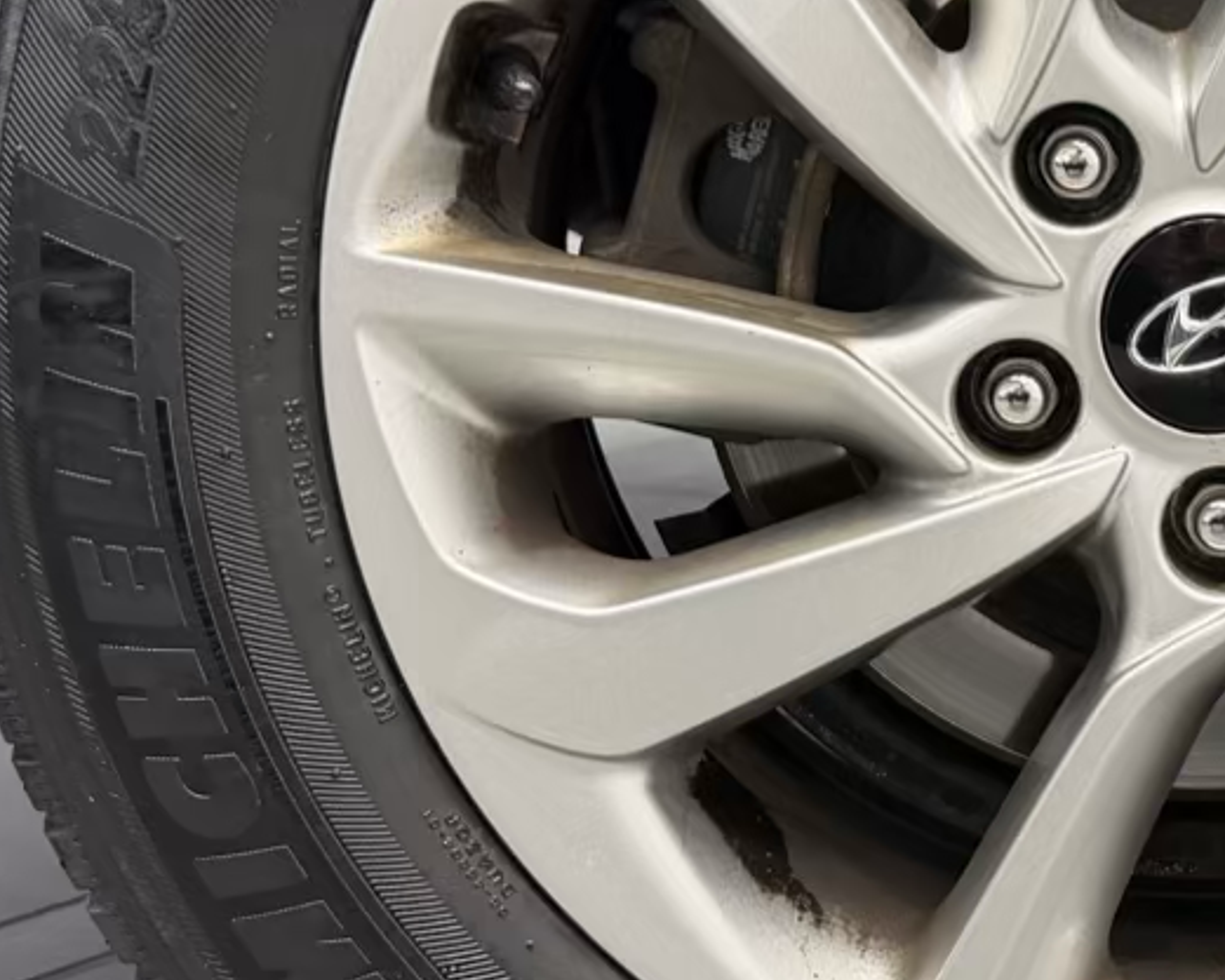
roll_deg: +0.7
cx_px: 1229
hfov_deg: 23.7
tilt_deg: -8.4
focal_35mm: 77
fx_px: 2792
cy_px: 278
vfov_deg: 19.8
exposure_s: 1/50
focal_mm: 6.76
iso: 160
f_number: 1.78
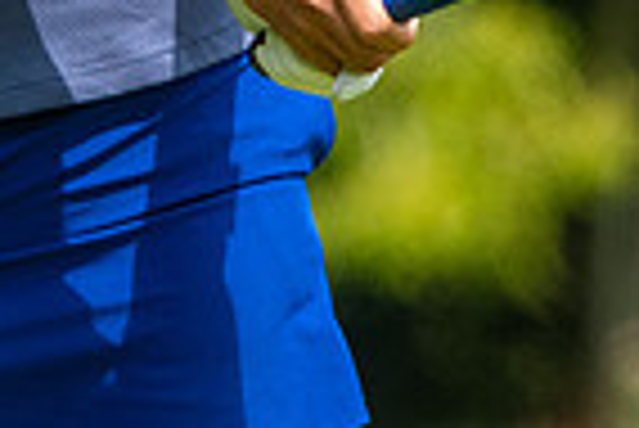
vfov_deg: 0.6
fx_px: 39178
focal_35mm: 2205
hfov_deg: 0.9
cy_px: -610
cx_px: 545
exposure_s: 1/1250
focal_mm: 300
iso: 200
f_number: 5.6
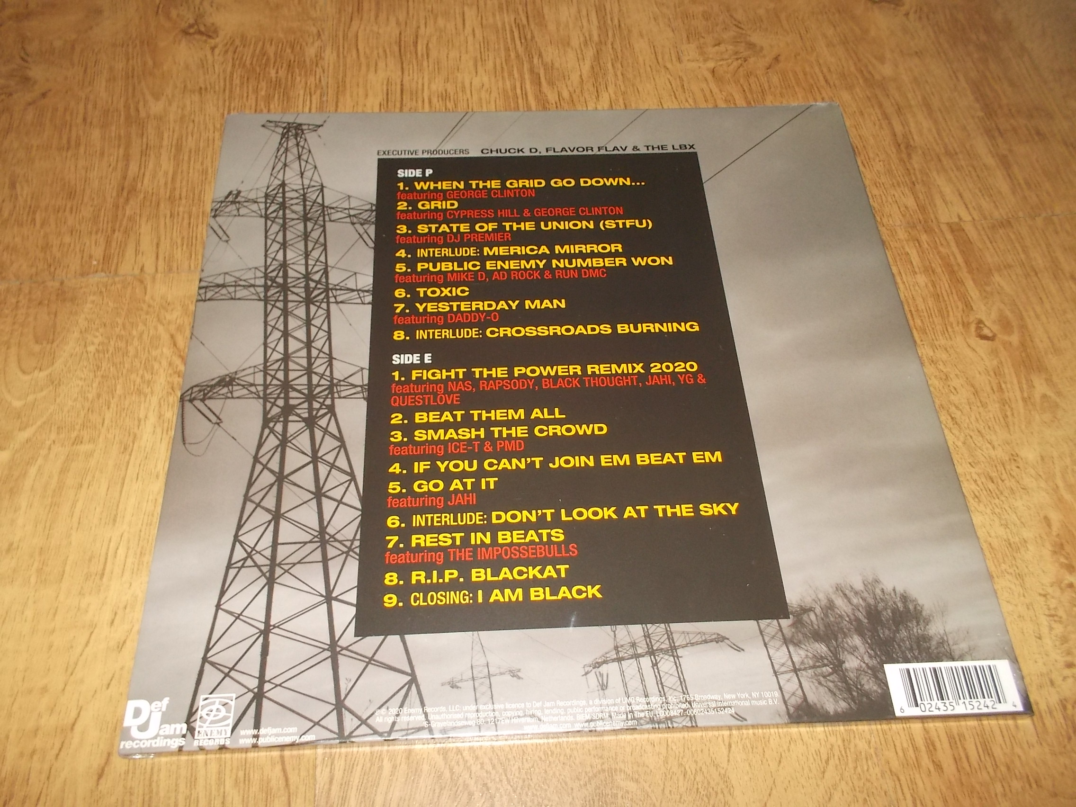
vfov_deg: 48.2
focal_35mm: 29
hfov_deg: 61.7
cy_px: 404
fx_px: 901
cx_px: 538
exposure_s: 1/30
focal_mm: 4.1
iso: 200
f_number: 3.3
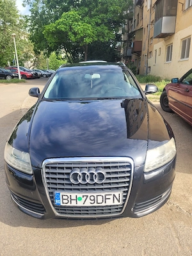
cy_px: 128
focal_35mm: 26
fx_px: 192
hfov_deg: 53.1
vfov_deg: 67.3
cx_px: 96
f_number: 1.8
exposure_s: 1/714
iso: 40
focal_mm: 5.4
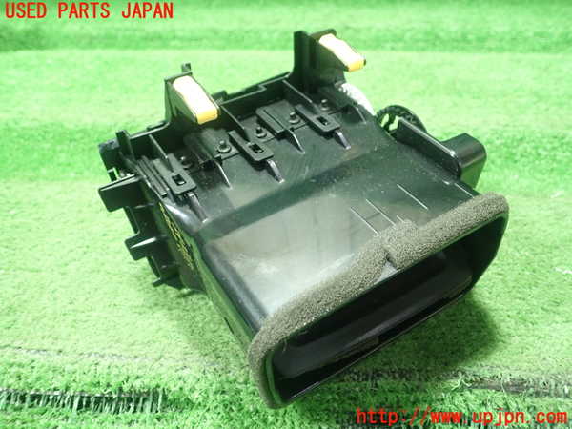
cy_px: 214
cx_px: 286
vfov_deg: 46.8
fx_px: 496
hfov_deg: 60.0
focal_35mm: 30
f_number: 2.3
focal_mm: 5.5
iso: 800
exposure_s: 1/60
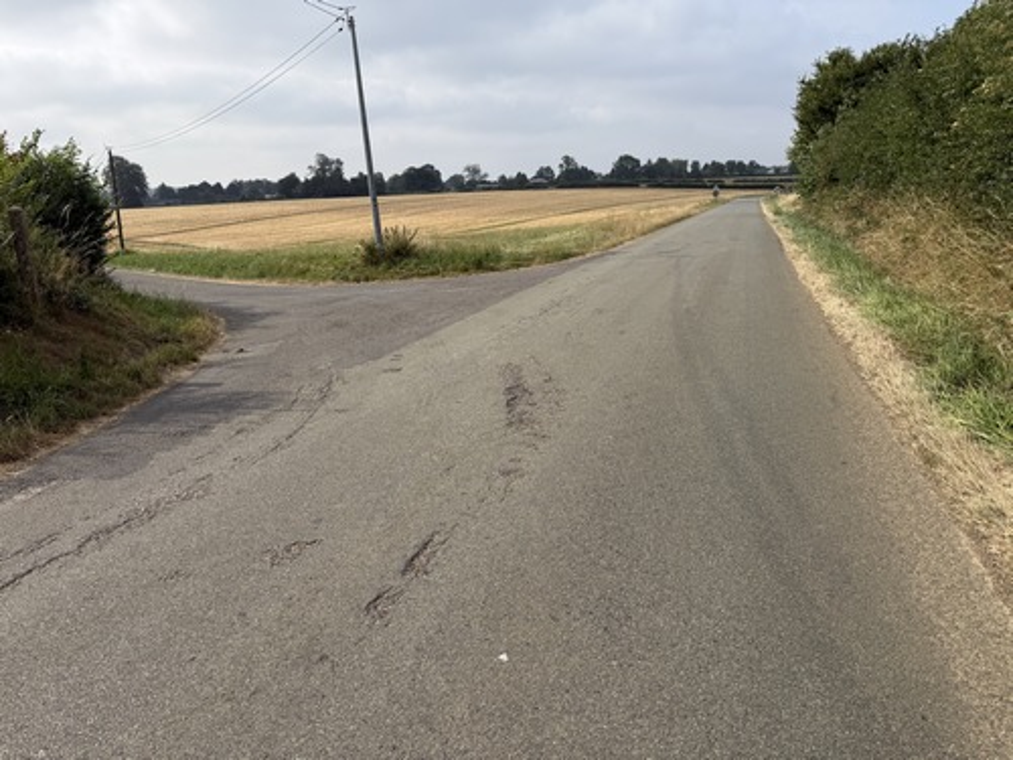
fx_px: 702
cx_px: 506
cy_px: 380
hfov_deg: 71.6
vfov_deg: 56.8
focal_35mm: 24
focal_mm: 6.76
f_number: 1.78
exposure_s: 1/5319
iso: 80
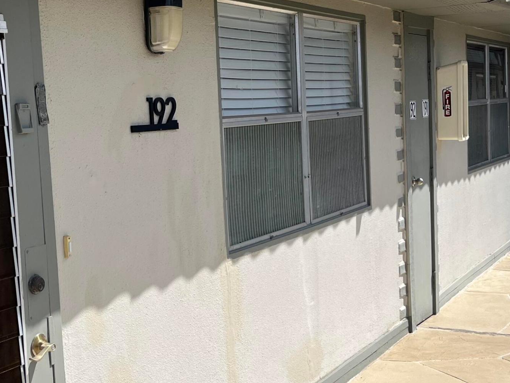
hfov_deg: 33.6
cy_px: 215
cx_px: 119
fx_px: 825
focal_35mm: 56
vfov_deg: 26.1
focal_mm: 5.1
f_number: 1.6
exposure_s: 1/5319
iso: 50
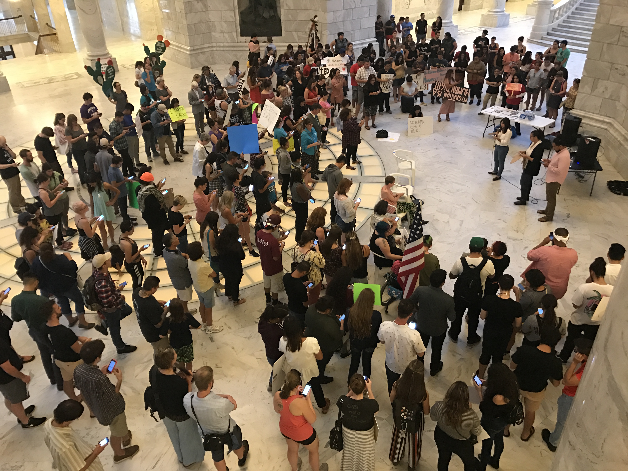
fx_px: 508
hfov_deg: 63.4
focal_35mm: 28
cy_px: 236
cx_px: 314
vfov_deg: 49.7
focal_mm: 3.99
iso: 100
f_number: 1.8
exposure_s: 1/12
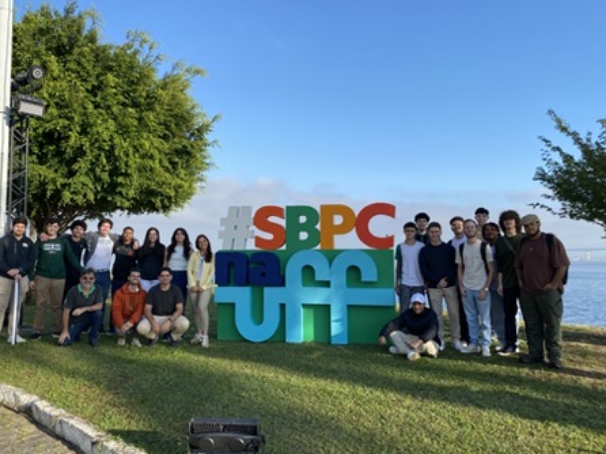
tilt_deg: +5.0
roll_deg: +0.6
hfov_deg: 63.4
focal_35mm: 28
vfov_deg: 49.7
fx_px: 490
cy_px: 212
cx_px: 284
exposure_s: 1/1362
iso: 32
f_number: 1.8
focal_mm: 4.25
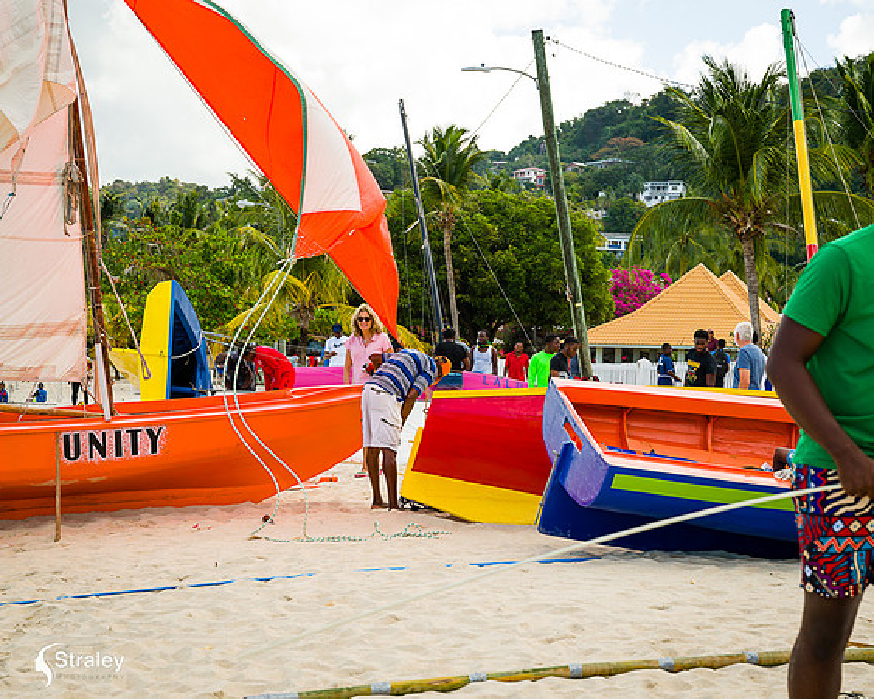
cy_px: 350
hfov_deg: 26.0
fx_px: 1893
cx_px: 437
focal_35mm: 73
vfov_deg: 20.9
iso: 180
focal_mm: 65
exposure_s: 1/320
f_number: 6.3
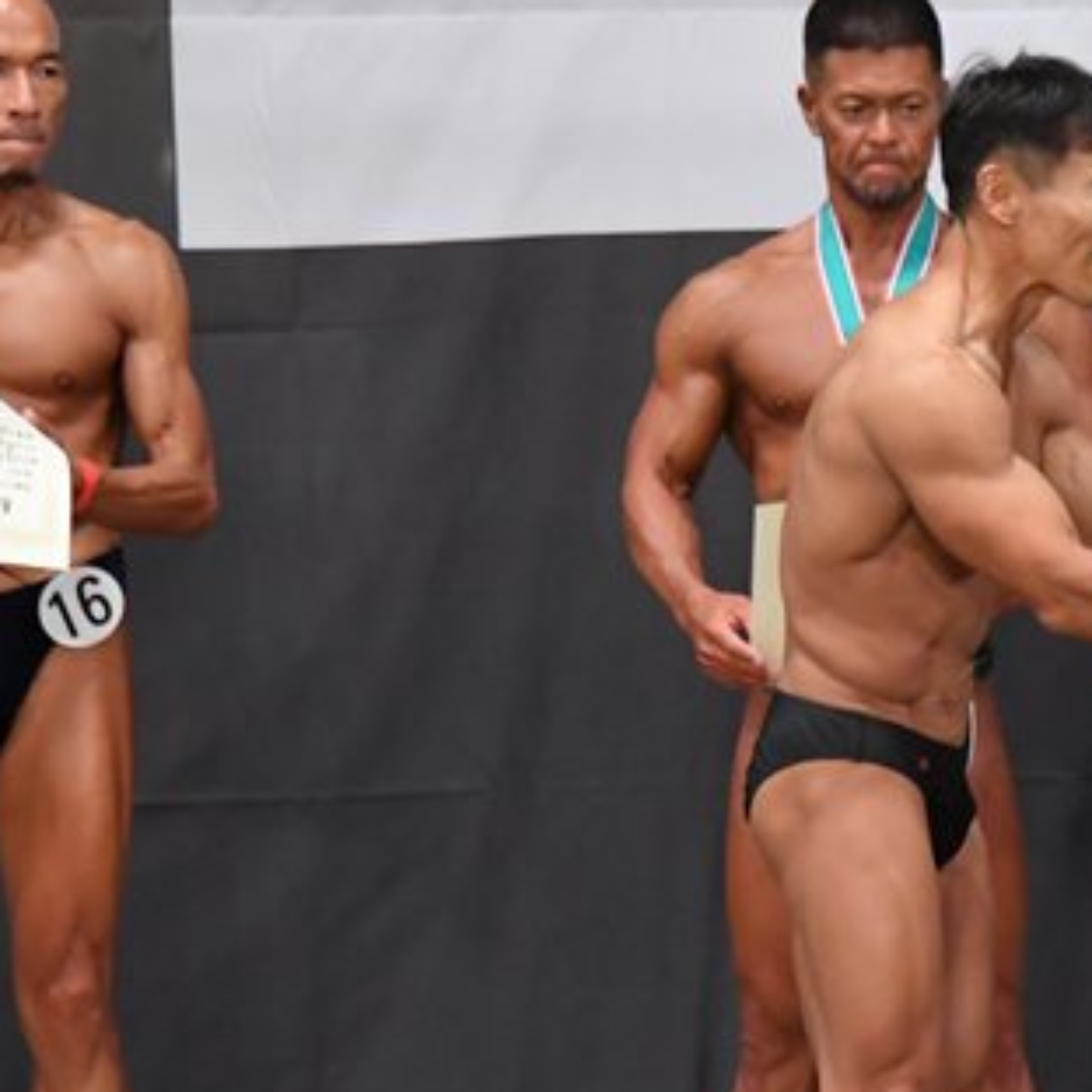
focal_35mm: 426
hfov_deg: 4.1
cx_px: 1321
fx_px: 15204
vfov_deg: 4.1
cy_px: 760
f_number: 5.6
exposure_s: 1/400
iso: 5000
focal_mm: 135
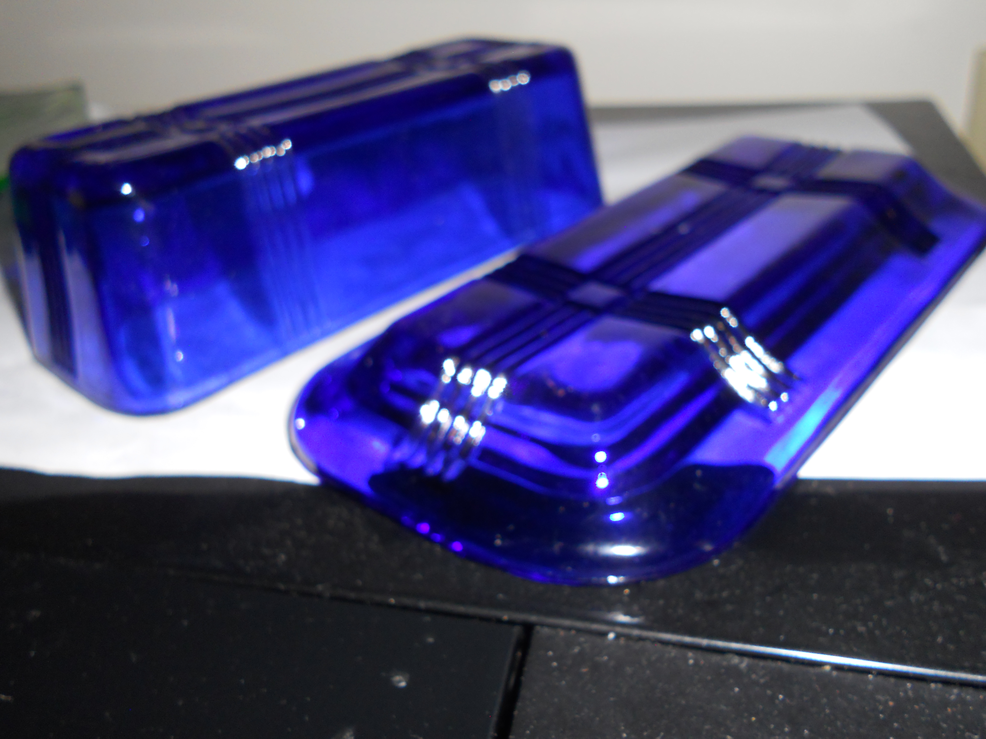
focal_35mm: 32
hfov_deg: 56.8
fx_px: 911
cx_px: 493
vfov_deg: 44.2
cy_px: 370
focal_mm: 5.8
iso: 200
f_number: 8.8
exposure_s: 1/25
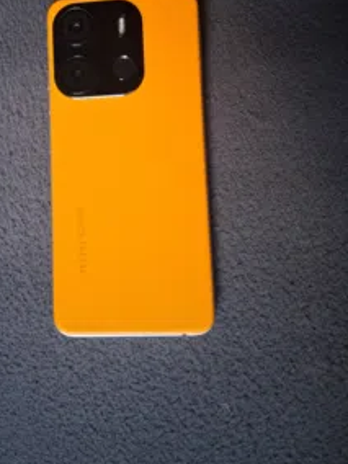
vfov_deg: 48.0
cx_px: 129
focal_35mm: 38
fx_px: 509
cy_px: 149
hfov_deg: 37.5
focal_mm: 4
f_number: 1.8
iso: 500
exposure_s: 1/33
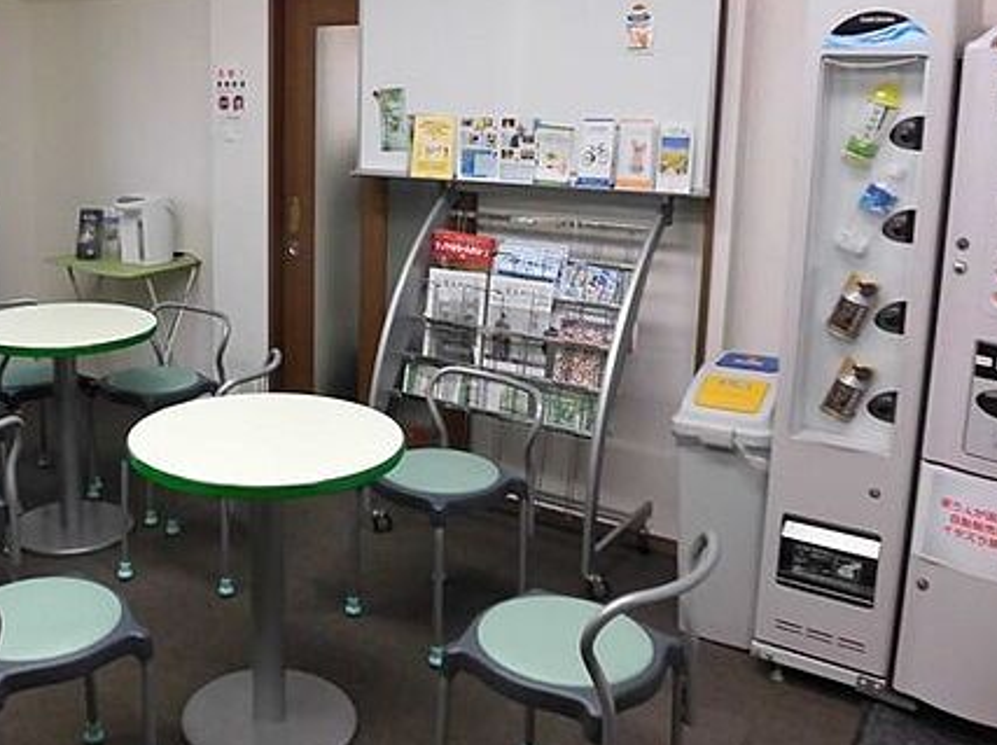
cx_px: 280
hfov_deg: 49.8
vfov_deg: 39.2
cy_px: 270
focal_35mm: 36
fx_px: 1035
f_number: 3.1
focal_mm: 4.3
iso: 200
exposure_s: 1/50
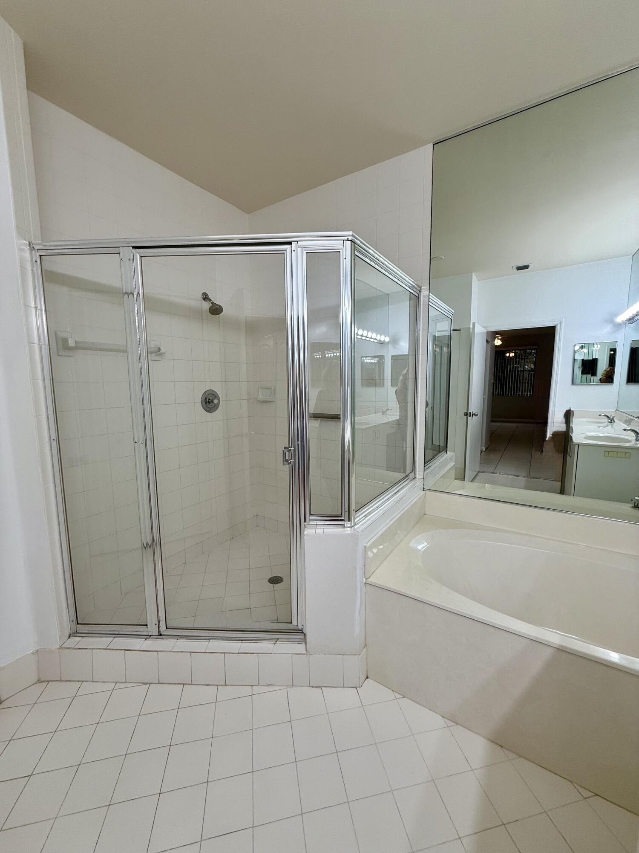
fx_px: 345
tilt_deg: -7.3
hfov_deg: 85.7
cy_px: 426
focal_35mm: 14
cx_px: 320
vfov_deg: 102.1
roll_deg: +0.3
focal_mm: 2.22
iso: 64
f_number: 2.2
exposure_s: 1/121
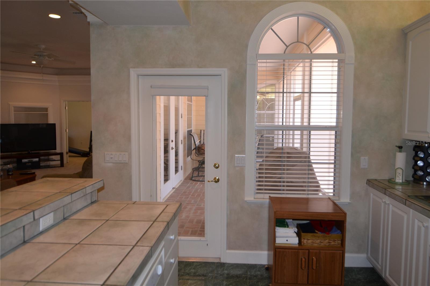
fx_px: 269
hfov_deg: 77.3
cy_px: 143
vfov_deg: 56.1
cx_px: 215
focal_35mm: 22
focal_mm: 15
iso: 400
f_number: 4
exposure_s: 1/60
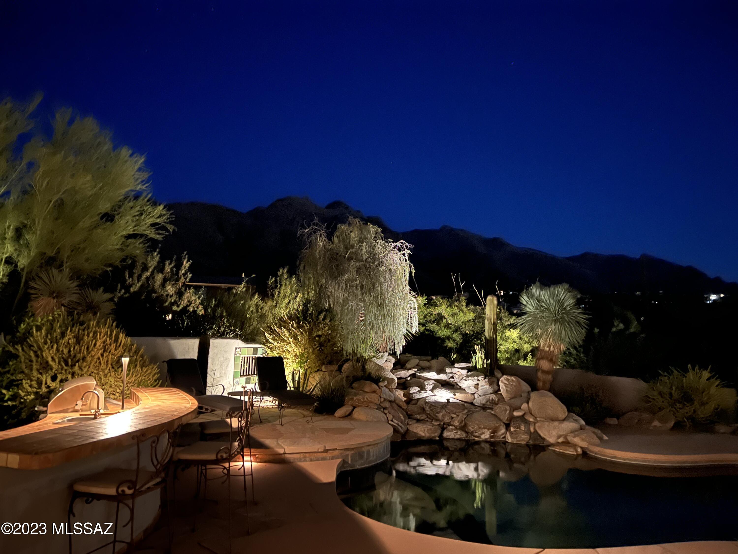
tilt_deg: +5.2
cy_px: 277
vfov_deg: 53.1
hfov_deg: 67.3
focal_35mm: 26
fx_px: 554
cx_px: 369
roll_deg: -1.7
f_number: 1.5
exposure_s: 1/5
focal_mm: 5.7
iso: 2500
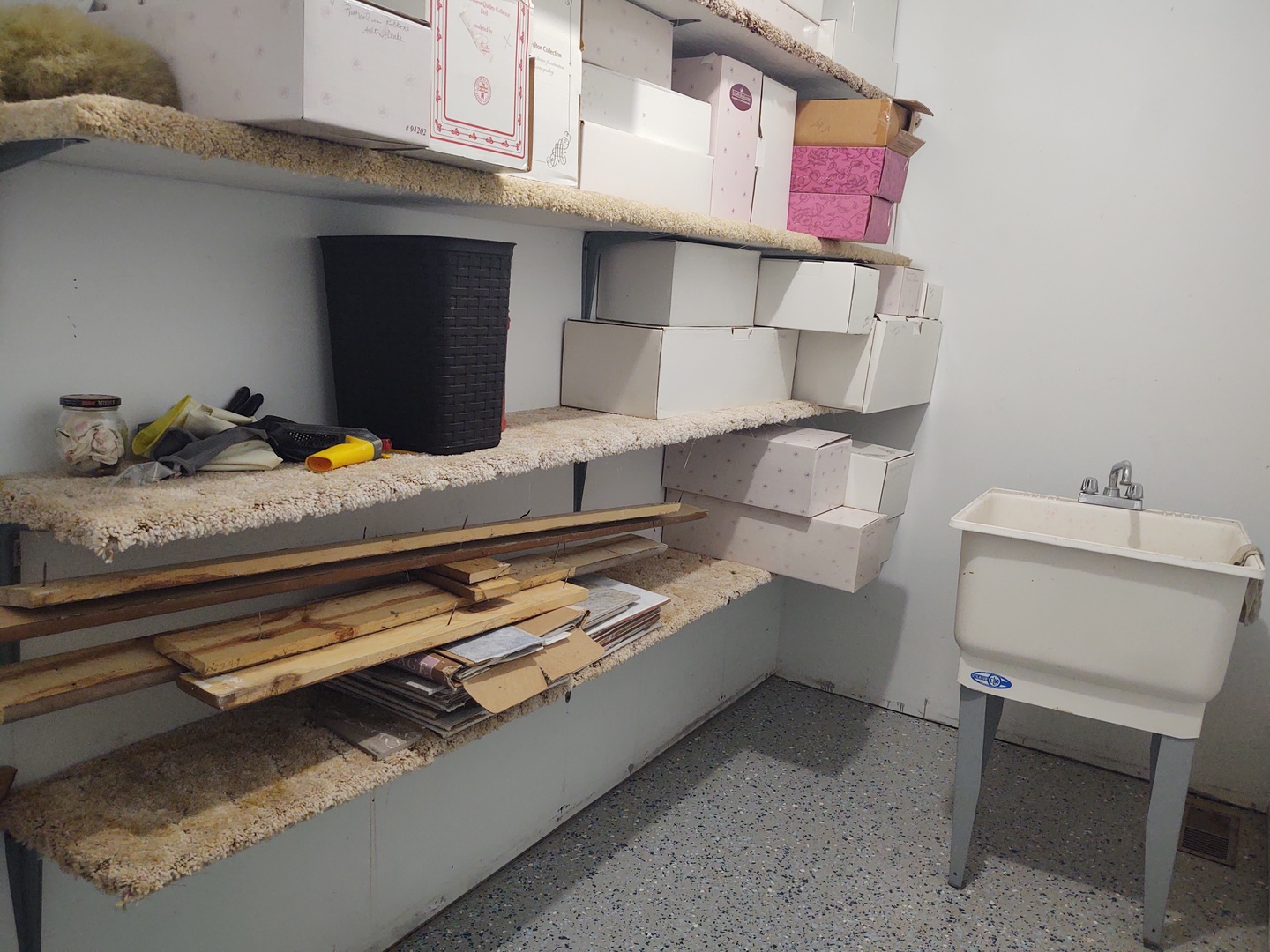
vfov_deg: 51.4
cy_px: 476
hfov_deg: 65.3
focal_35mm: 27
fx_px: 991
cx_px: 635
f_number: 1.7
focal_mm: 4.75
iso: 341
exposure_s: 1/60
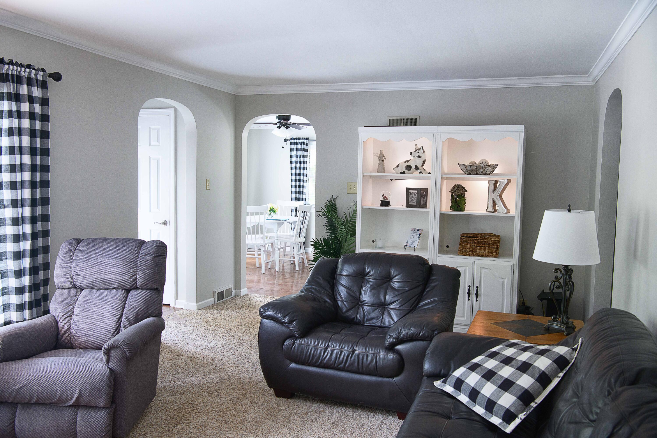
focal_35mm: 32
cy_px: 219
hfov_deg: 58.7
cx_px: 328
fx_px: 584
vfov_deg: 41.1
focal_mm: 32
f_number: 5.6
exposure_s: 1/30
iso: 800
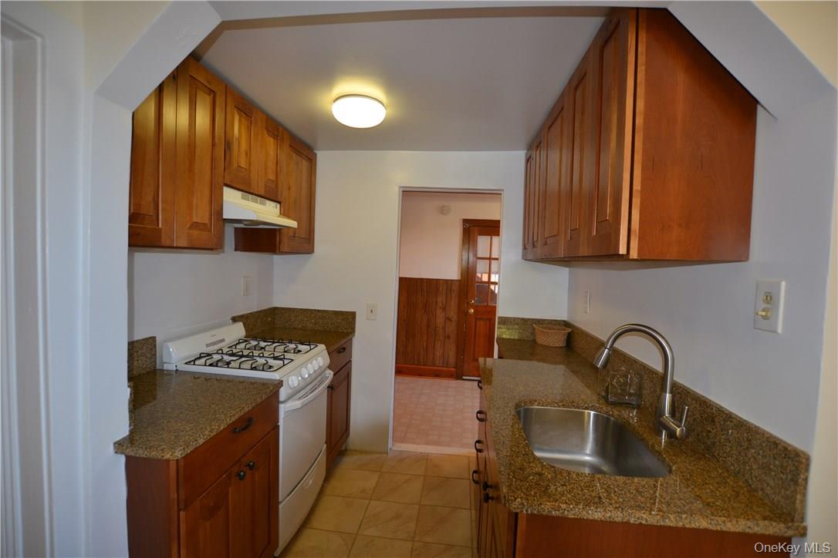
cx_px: 419
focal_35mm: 15
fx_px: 349
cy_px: 279
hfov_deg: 100.4
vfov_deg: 77.3
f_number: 3.5
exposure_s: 1/60
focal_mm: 10
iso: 400
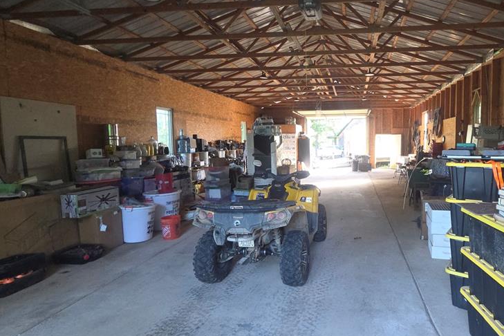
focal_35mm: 19
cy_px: 162
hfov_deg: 84.2
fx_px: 266
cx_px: 332
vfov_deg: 64.5
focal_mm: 2.2
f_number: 2.2
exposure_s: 1/60
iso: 200
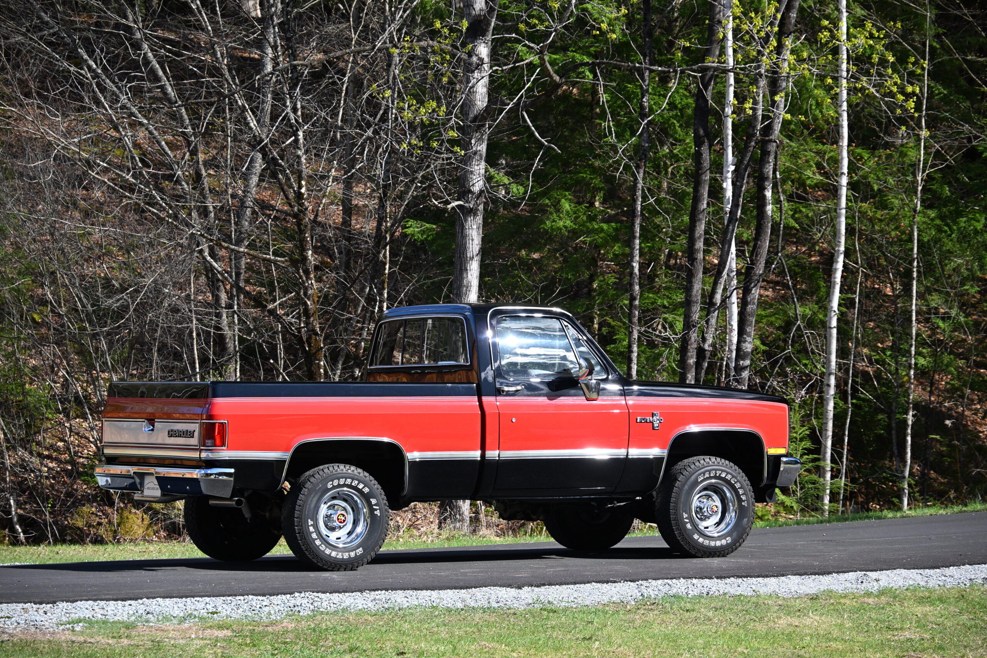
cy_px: 329
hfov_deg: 14.9
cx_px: 494
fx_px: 3783
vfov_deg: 9.9
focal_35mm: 138
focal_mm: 92
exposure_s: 1/250
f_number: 5.3
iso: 320
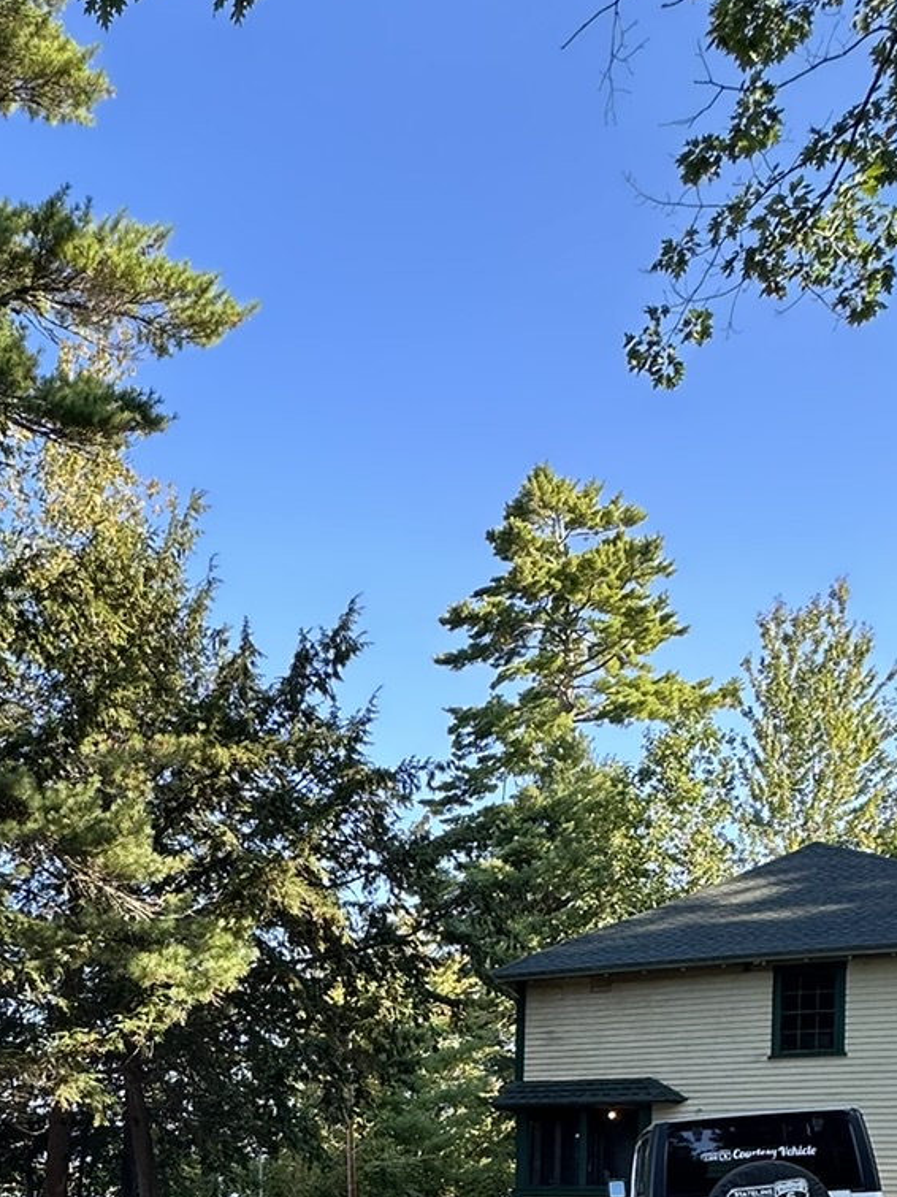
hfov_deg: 36.1
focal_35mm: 38
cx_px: 143
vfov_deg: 41.8
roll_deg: -0.8
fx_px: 1313
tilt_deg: -1.6
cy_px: 1222
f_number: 2.2
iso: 40
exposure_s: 1/164
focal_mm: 2.22
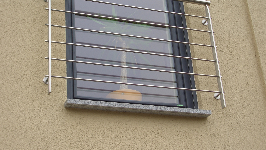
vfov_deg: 17.7
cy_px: 55
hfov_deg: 31.0
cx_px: 132
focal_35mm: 68
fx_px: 480
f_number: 3.5
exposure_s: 1/80
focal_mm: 10.2
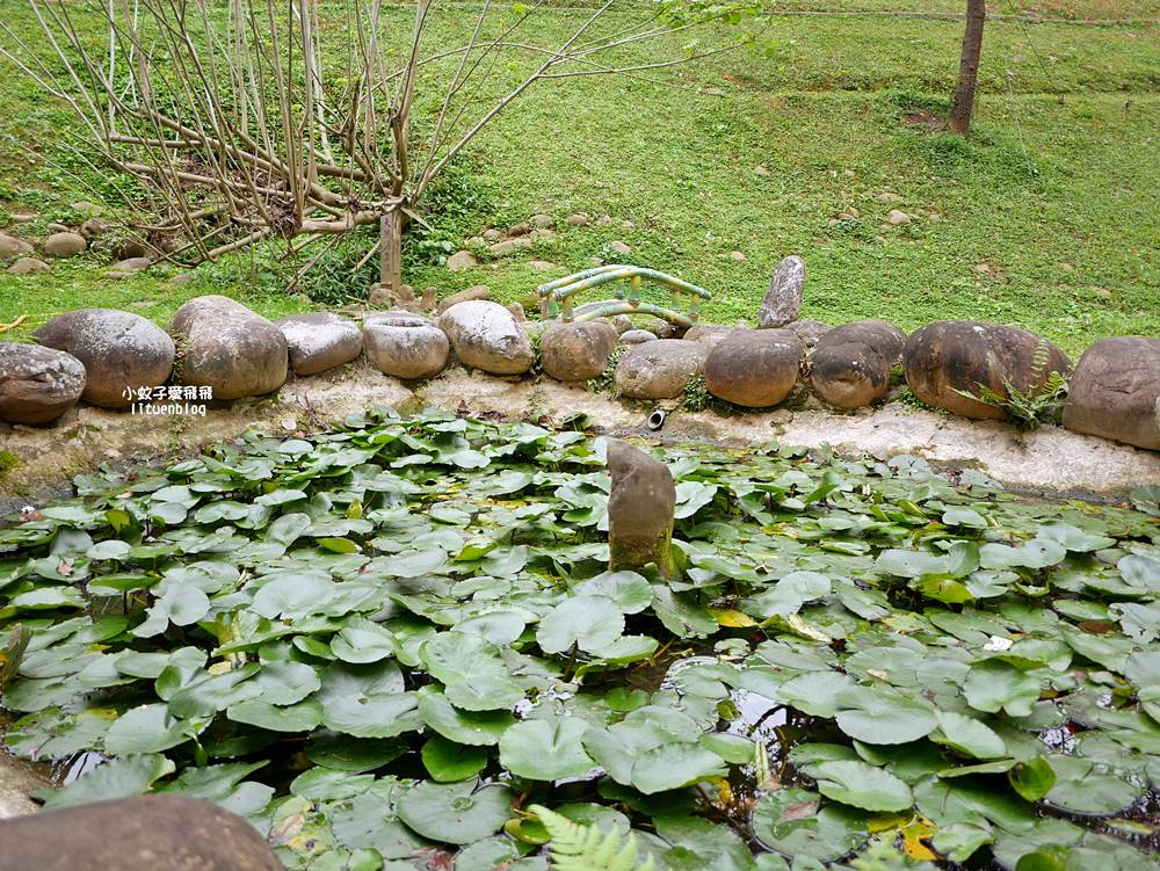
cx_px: 580
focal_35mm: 28
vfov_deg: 49.8
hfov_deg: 63.4
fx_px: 939
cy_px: 436
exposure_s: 1/80
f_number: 2.5
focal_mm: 14
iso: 200
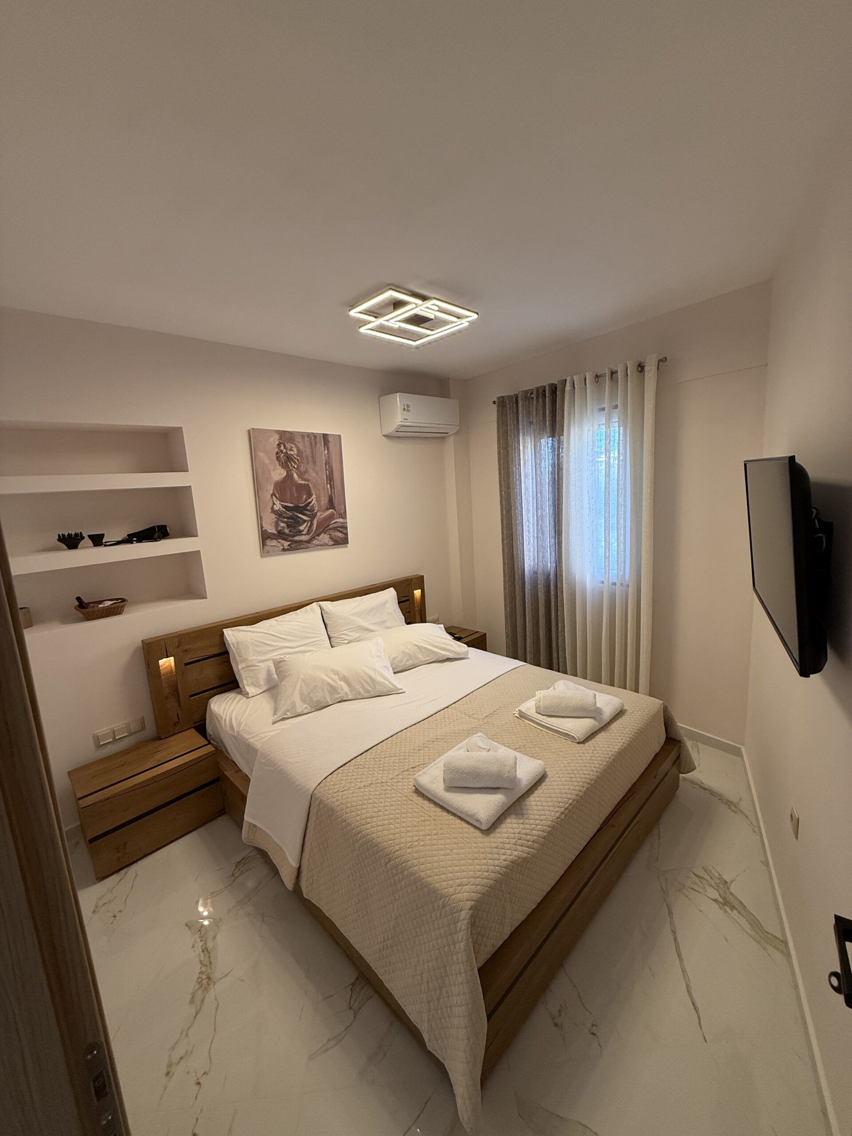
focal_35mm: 14
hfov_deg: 85.7
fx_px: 459
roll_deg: +3.0
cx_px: 426
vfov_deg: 102.1
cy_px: 568
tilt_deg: -9.4
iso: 200
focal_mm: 2.22
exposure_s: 1/100
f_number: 2.2
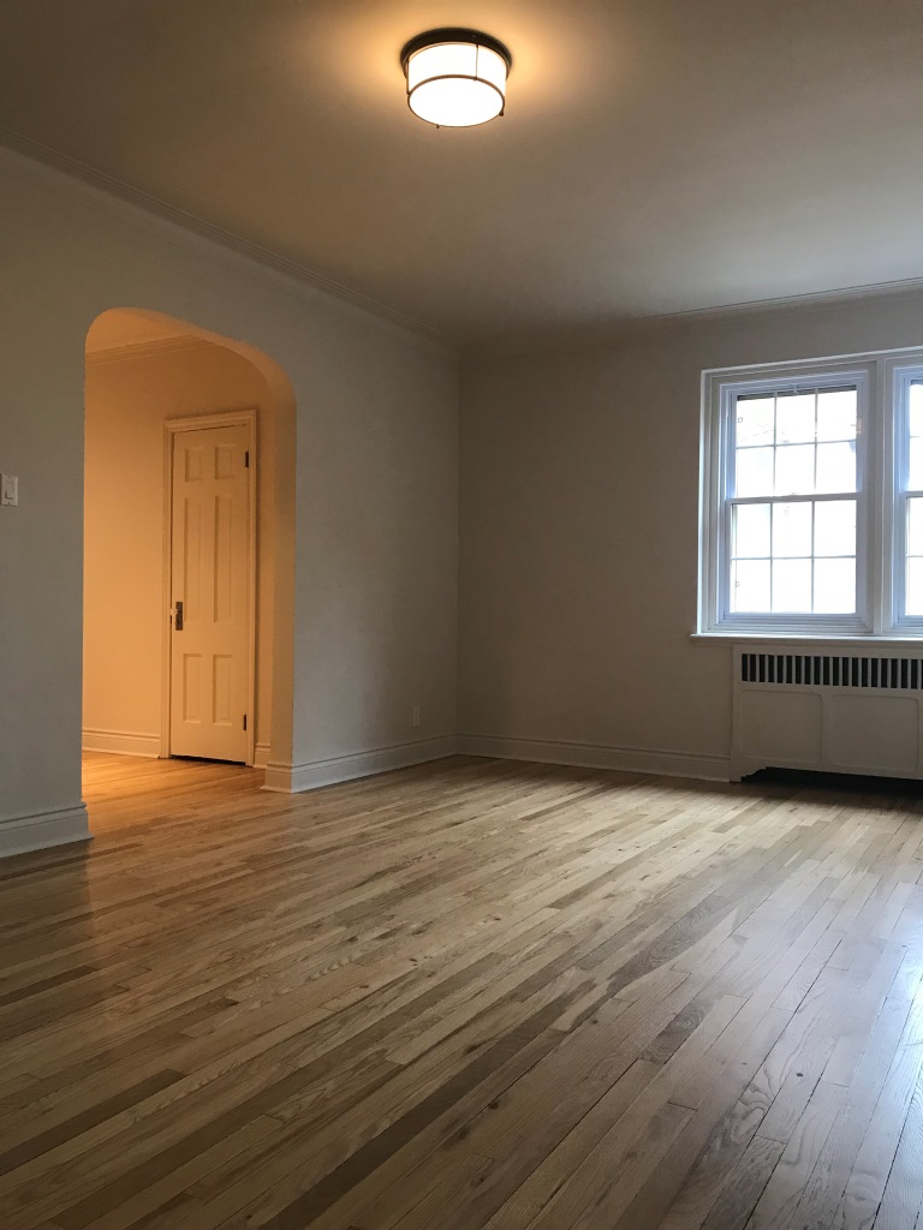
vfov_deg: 63.4
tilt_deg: -0.3
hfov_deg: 49.7
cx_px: 462
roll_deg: -0.3
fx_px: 995
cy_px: 615
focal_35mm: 28
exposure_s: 1/17
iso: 40
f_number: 1.8
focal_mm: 3.99
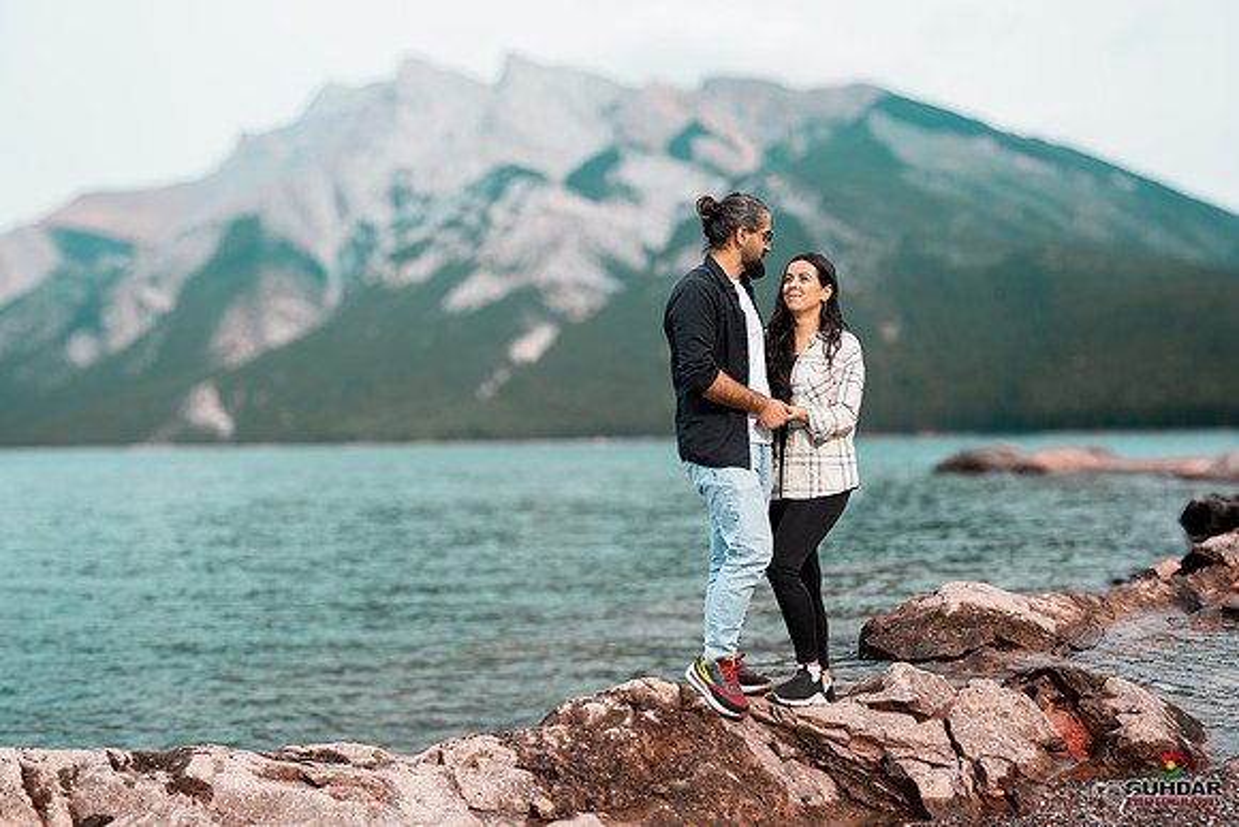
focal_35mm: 35
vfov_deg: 37.9
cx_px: 620
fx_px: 1205
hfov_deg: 54.4
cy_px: 414
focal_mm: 35
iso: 200
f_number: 2.8
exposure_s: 1/2500
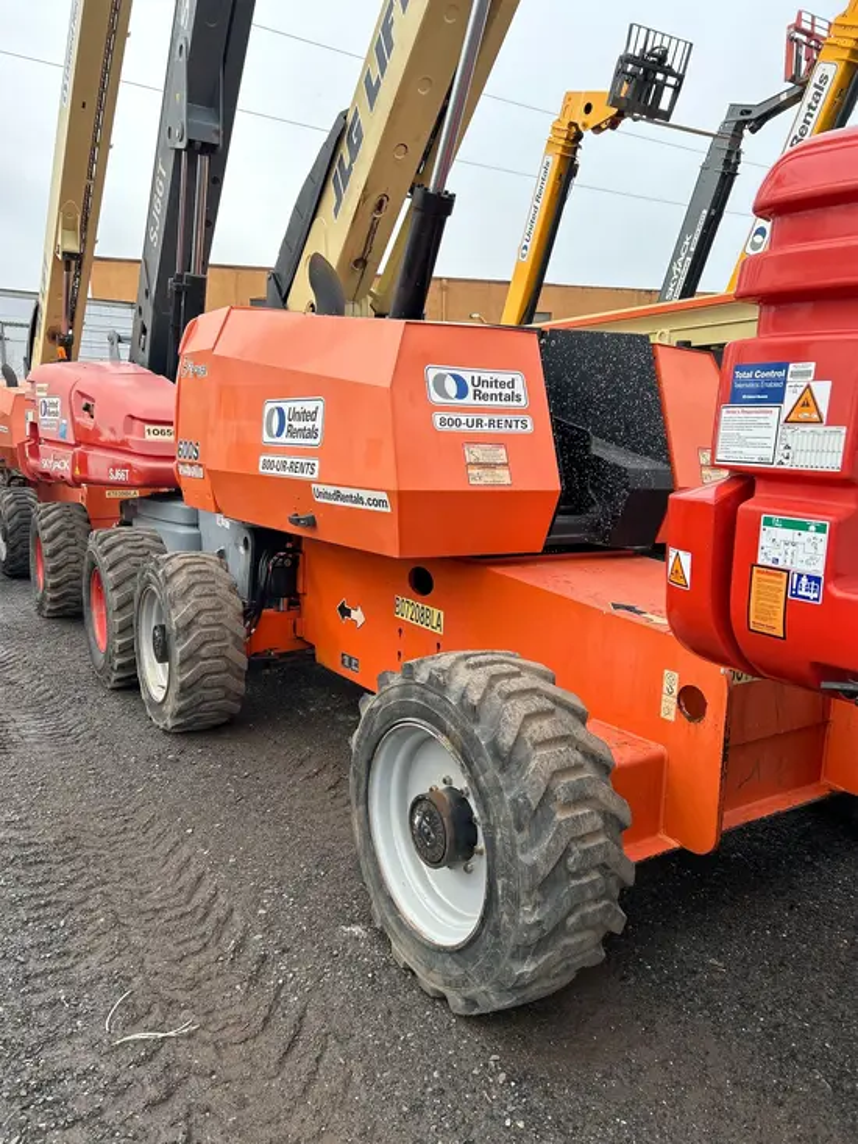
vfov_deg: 67.3
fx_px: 859
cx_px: 429
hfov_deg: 53.1
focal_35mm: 26
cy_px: 572
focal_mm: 5.7
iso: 50
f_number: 1.5
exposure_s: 1/1183
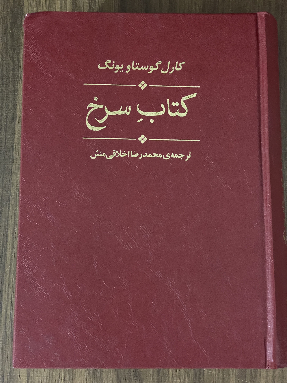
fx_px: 575
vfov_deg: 36.8
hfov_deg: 28.0
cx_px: 144
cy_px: 192
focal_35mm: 52
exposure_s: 1/30
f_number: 2
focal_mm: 6
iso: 1600
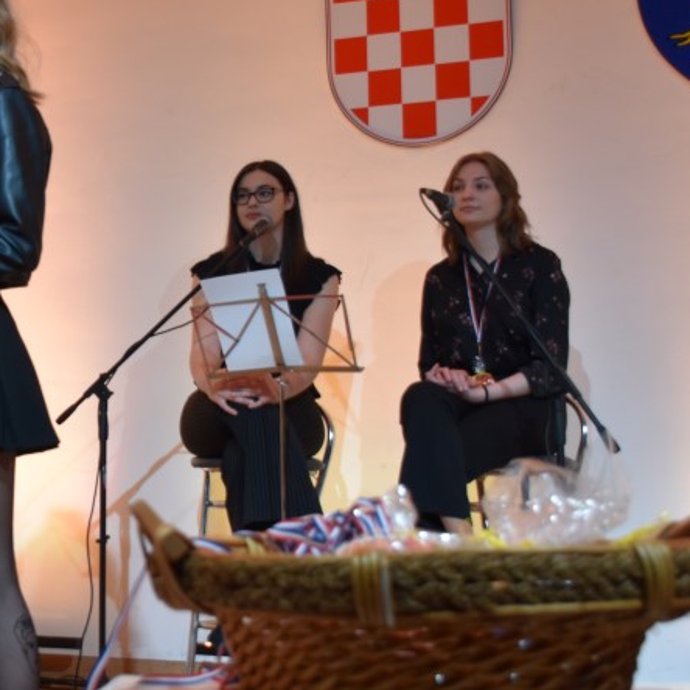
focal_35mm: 76
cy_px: 294
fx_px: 1716
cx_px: -33
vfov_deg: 22.7
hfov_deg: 21.7
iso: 640
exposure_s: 1/60
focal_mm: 23
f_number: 5
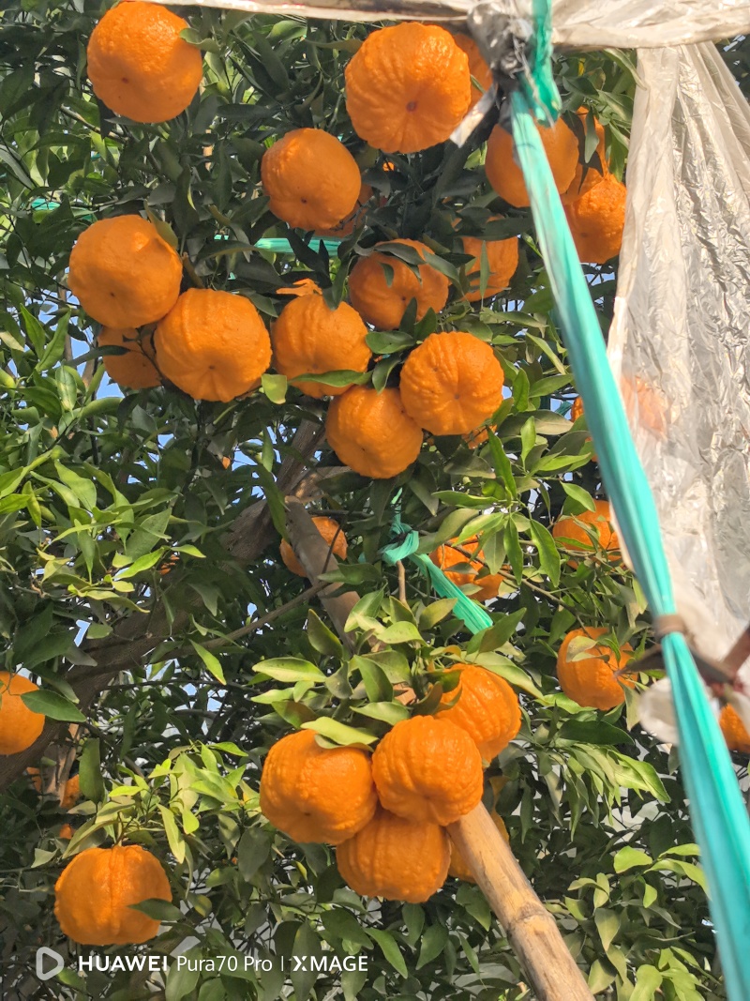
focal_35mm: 54
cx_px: 375
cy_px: 500
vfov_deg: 35.5
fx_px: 1560
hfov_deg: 27.0
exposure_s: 1/610
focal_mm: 6.98
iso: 50
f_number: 2
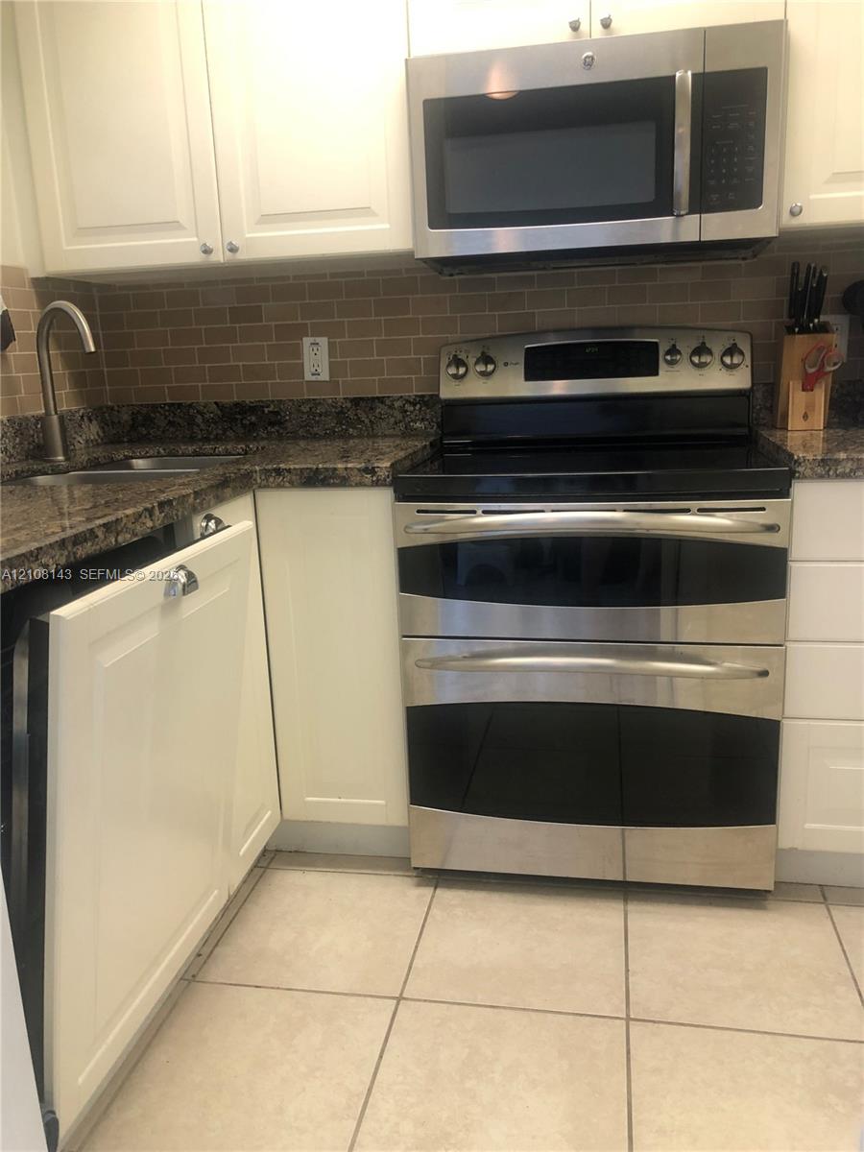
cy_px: 576
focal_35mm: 28
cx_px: 432
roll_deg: +5.1
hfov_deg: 49.7
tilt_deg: -13.7
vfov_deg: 63.4
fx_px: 932
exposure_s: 1/30
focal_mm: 4
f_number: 1.8
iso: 32
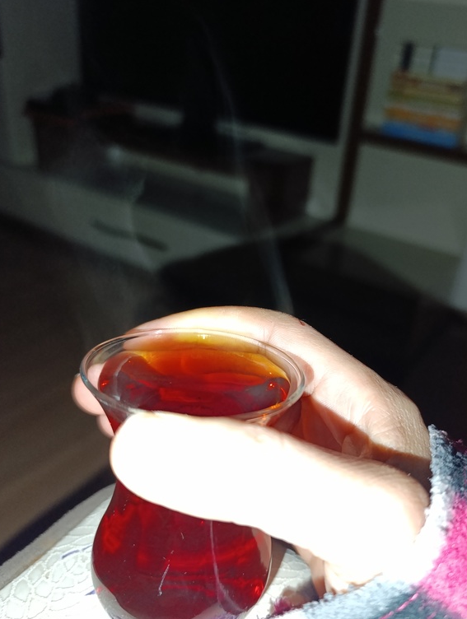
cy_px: 334
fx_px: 502
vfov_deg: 63.3
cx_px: 278
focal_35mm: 28
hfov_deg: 49.6
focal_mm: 6.14
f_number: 1.6
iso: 1000
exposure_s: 1/100
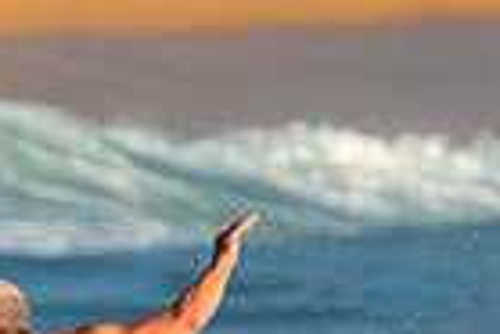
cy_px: 634
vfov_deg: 0.3
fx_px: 62898
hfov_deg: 0.5
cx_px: -402
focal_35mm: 4524
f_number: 11
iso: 2000
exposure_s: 1/2000
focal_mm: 800
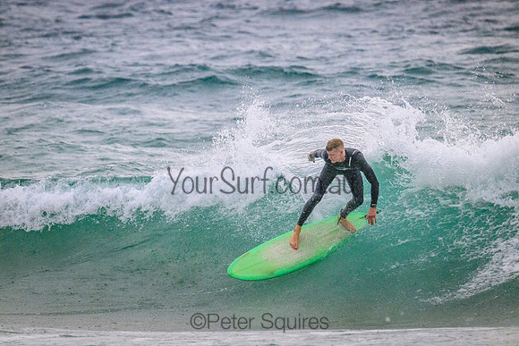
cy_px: 173
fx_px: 8652
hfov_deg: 3.4
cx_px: 260
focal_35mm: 600
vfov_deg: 2.3
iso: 8000
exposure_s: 1/2000
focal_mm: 600
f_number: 11
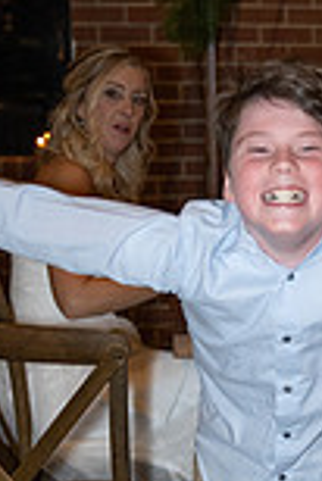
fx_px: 1405
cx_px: 347
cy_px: 347
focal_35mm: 105
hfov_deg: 12.8
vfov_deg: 19.3
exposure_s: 1/125
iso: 2000
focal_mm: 36
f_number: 2.8
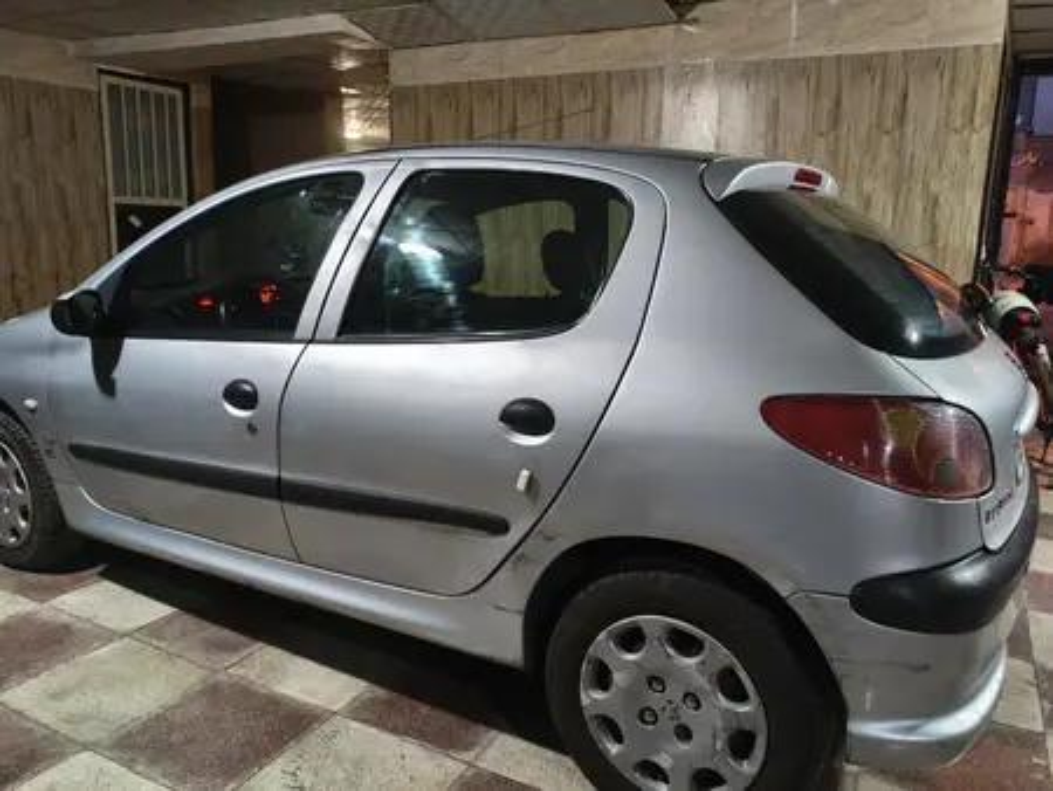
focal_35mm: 26
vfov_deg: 53.1
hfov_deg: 67.3
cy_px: 396
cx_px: 526
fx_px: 791
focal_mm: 4.94
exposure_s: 1/20
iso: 1600
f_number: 1.5
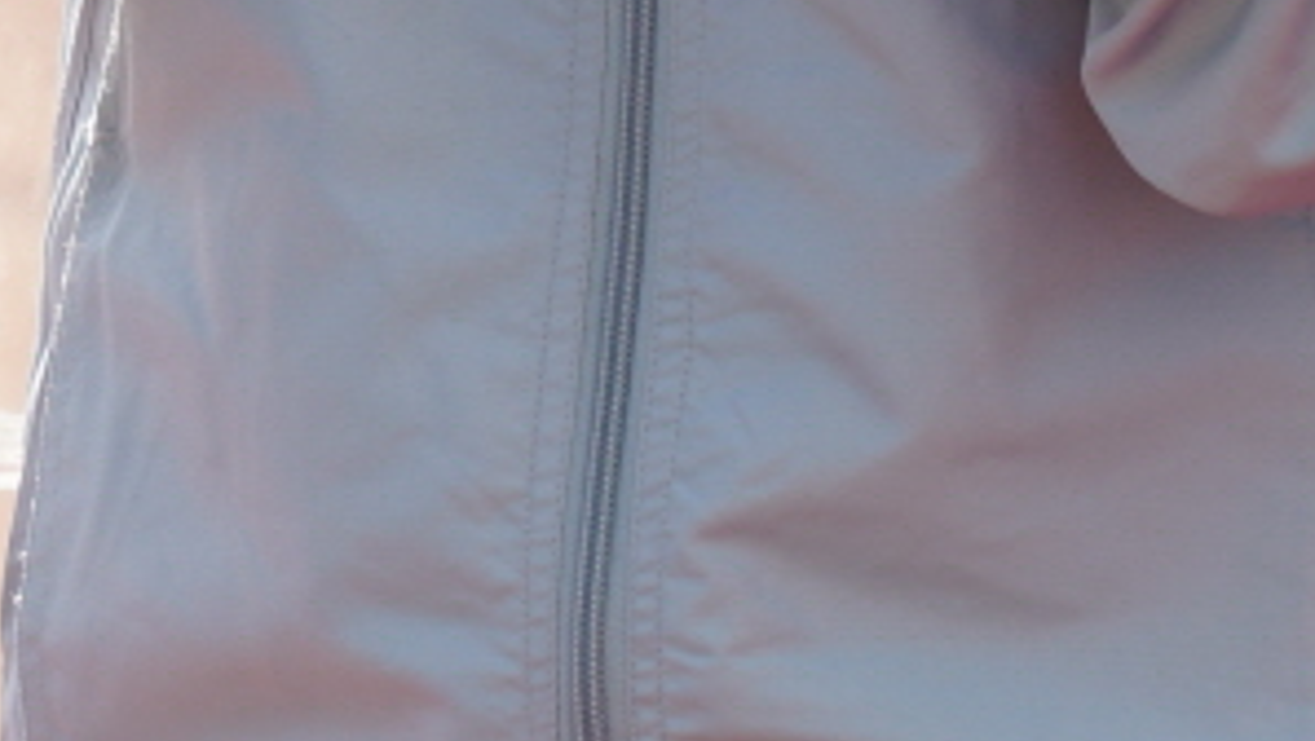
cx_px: -733
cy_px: -917
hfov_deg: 3.2
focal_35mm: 664
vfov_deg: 1.8
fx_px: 23165
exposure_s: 1/200
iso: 100
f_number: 4.5
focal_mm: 105
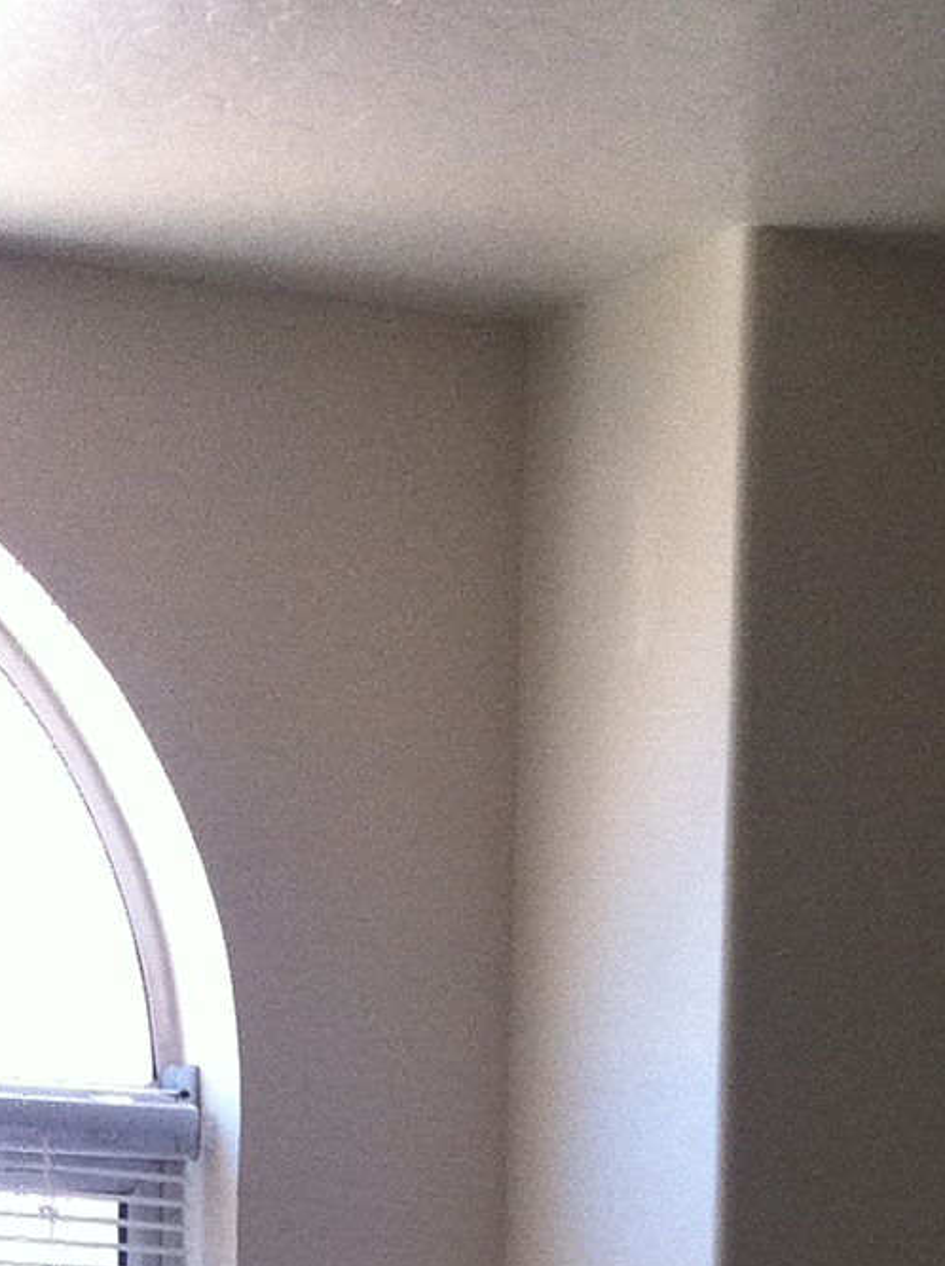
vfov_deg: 13.6
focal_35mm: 136
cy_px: 1911
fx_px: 4965
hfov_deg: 10.8
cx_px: 736
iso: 125
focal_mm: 3.85
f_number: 2.8
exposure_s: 1/100
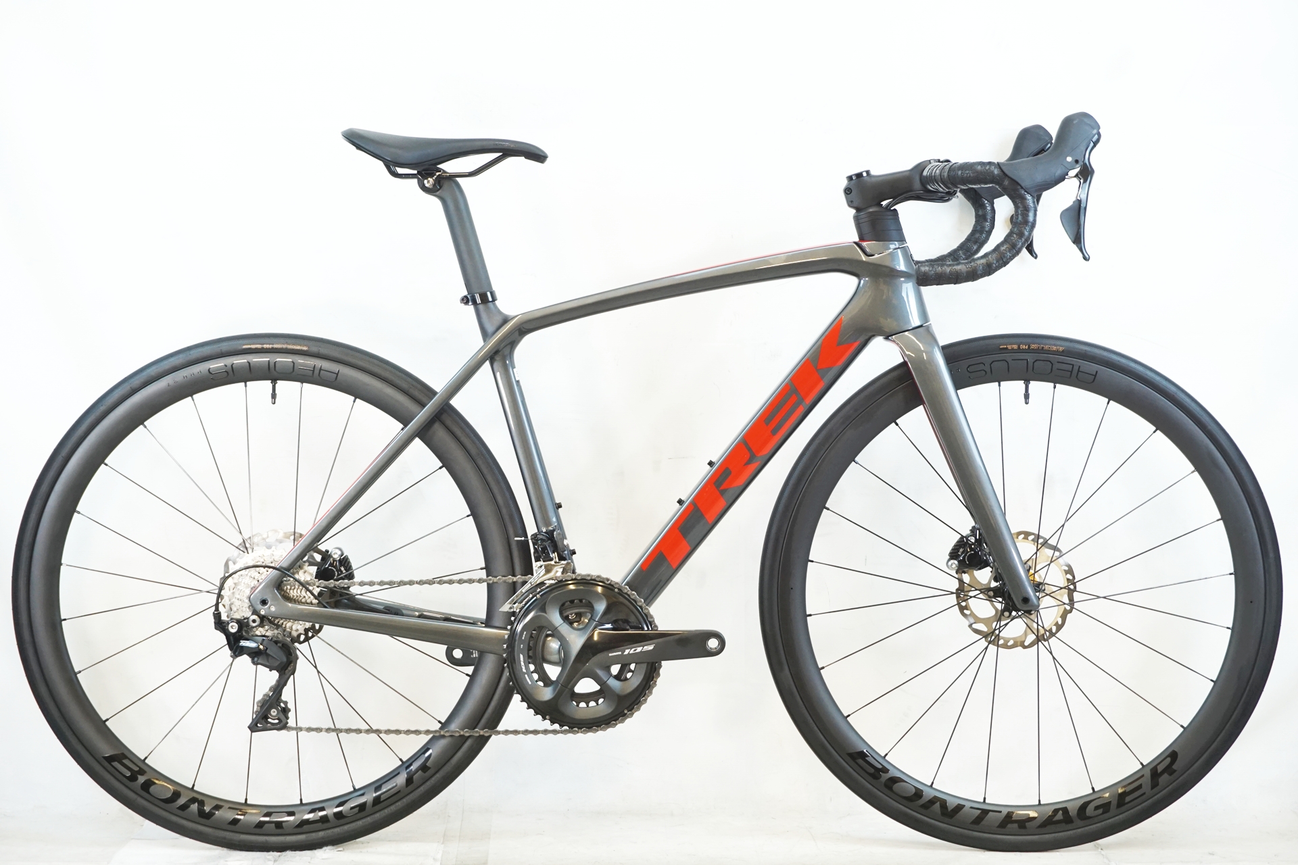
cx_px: 649
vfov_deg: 19.7
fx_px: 2488
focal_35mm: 69
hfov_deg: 29.2
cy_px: 432
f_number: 6.3
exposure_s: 1/40
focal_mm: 46
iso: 800
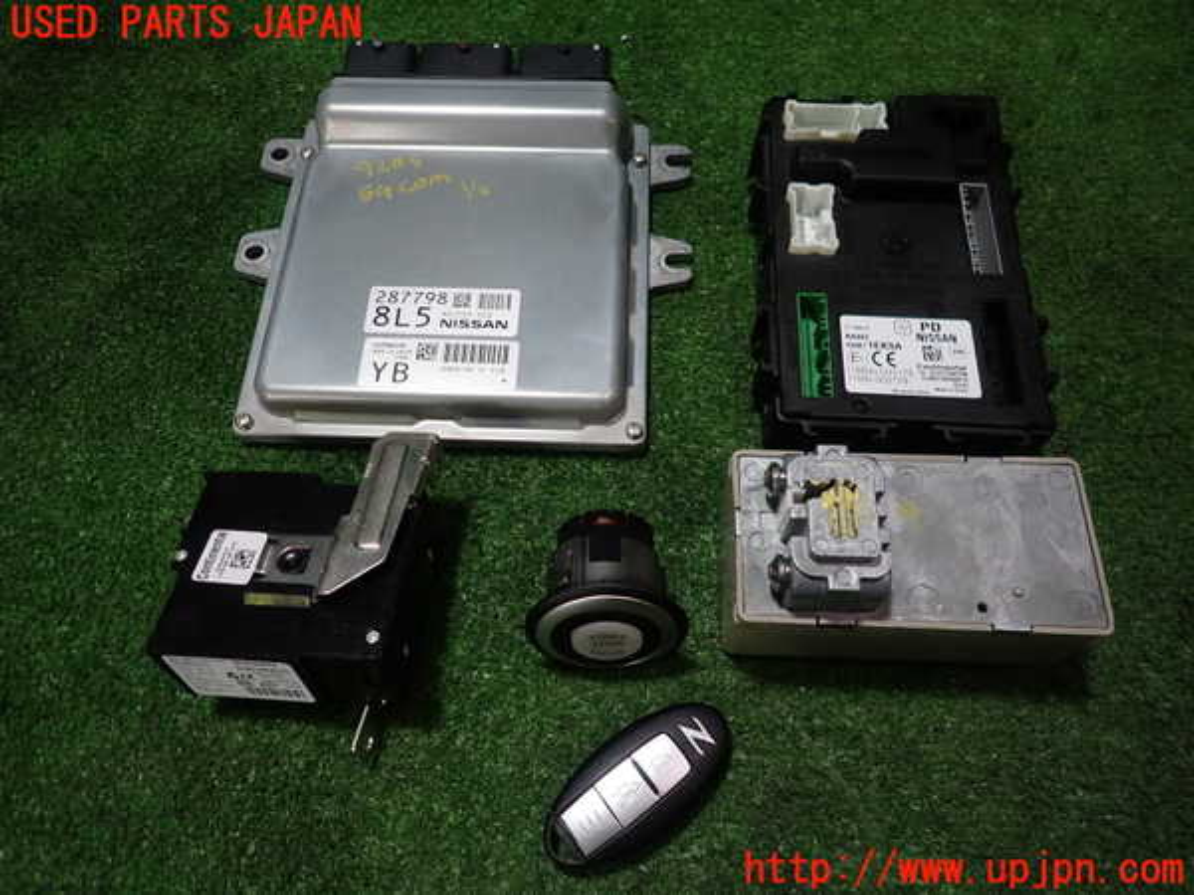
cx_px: 597
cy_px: 448
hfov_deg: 69.4
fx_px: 862
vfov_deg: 54.9
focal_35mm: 25
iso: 160
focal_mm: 4.5
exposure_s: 1/60
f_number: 2
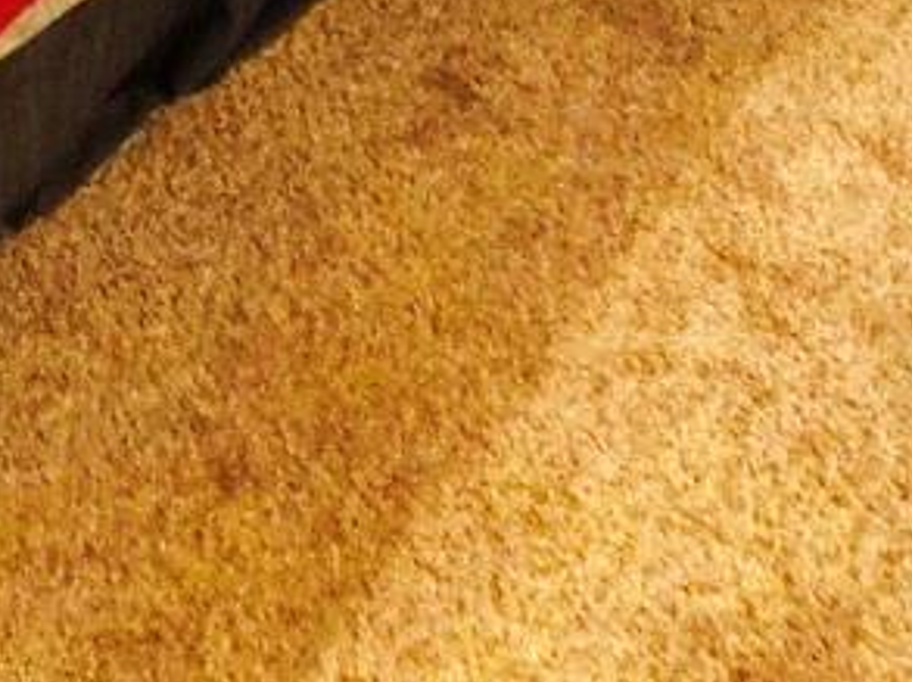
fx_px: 2395
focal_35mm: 91
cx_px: -408
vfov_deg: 10.2
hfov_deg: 19.2
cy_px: -1510
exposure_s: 1/60
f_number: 1.9
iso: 250
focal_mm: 2.2
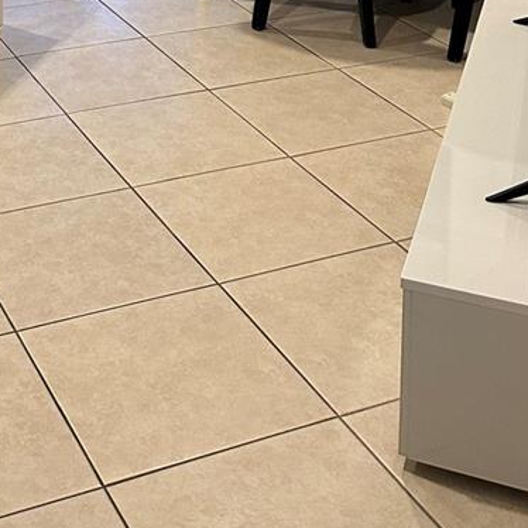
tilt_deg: -4.5
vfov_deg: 21.0
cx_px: 106
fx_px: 1173
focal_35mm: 68
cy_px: -291
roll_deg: -0.9
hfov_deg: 24.9
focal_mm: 6.86
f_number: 1.78
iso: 320
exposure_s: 1/60
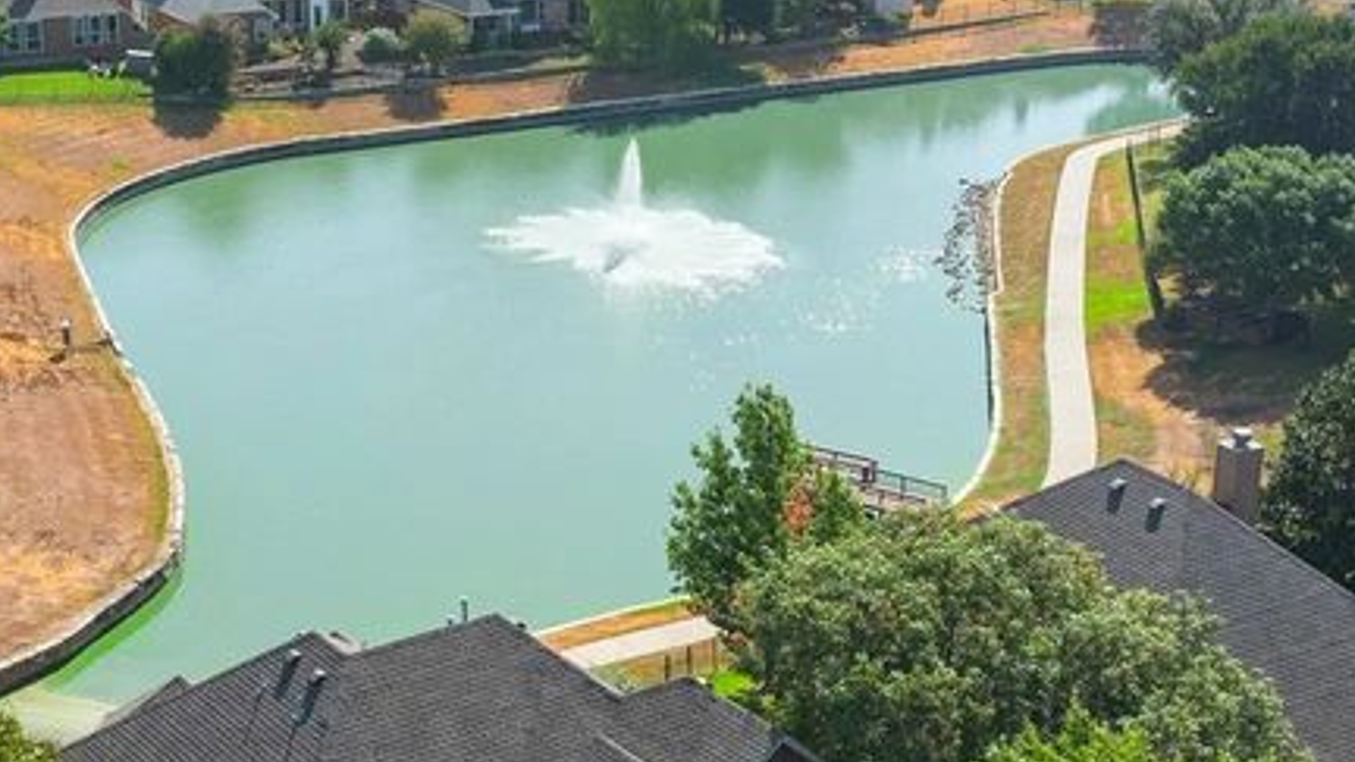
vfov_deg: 19.4
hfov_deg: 33.4
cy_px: 494
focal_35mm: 62
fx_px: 2228
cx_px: 414
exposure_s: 1/320
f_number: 7.1
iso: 100
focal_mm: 12.29
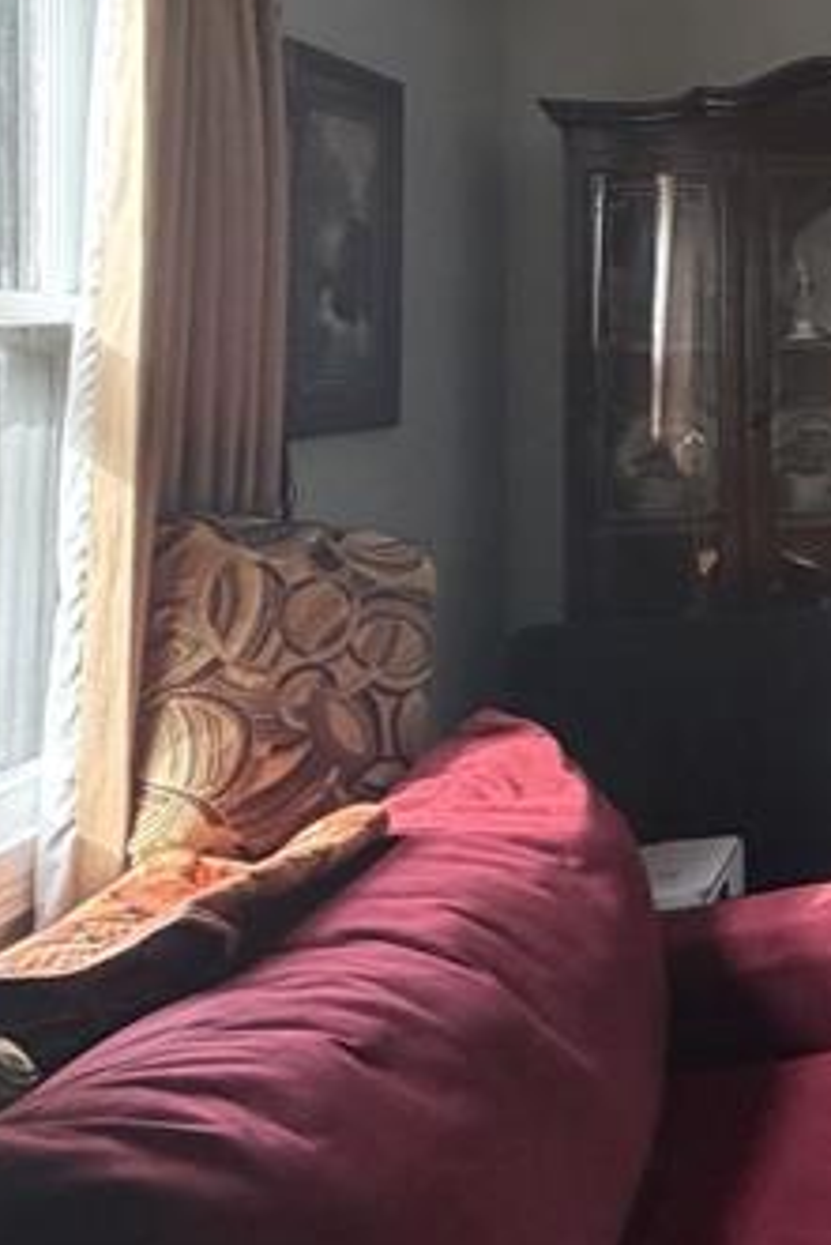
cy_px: 297
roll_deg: +0.4
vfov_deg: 42.1
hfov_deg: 21.9
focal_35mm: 45
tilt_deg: +1.5
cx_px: 1399
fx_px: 1556
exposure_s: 1/65
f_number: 2.2
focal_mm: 2.22
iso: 320
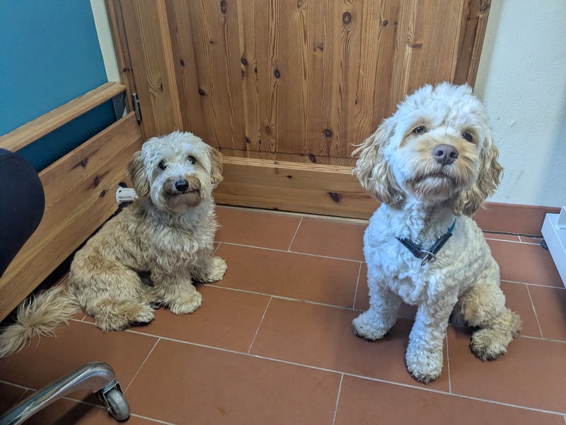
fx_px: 441
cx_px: 283
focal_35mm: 27
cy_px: 212
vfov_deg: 51.4
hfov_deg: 65.3
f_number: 1.73
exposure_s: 1/99.9
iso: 139
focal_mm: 4.38
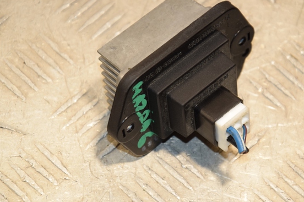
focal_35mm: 183
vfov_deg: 7.5
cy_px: 85
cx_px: 175
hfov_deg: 11.3
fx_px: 1540
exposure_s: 1/200
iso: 800
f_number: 6.3
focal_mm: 105
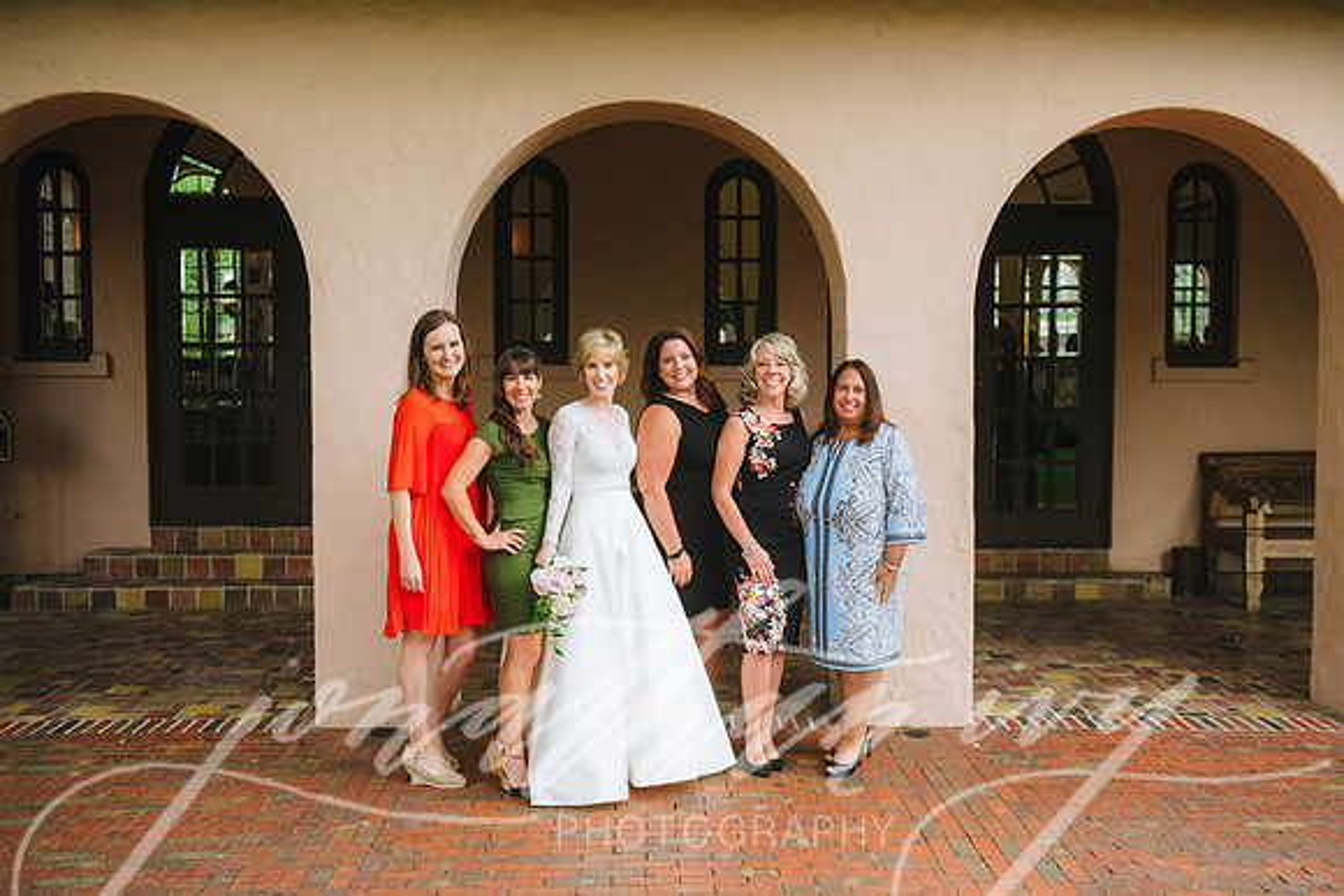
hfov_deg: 48.4
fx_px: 1494
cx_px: 672
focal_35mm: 40
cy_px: 448
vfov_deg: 33.4
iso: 250
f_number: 4
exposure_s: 1/250
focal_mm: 40
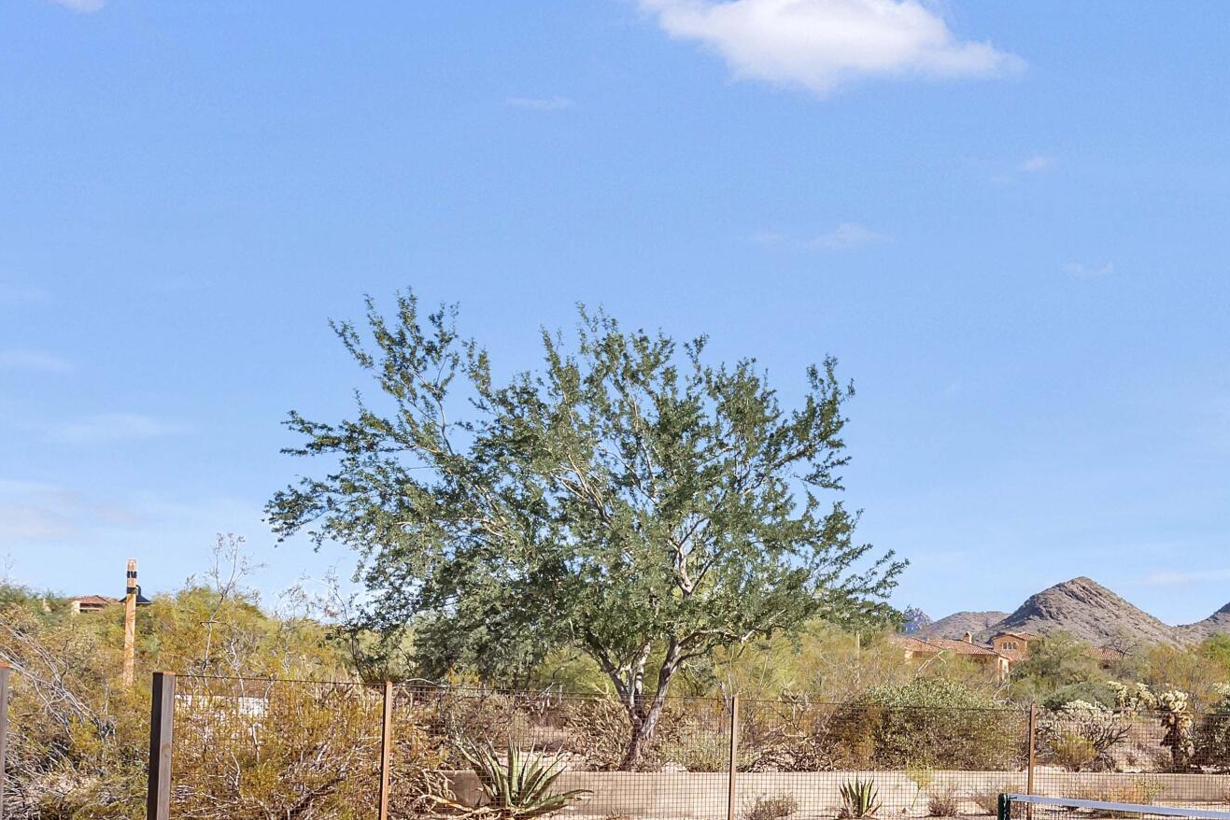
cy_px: 624
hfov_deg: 41.2
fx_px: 1401
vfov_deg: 32.0
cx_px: 1236
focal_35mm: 41
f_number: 11
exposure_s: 1/500
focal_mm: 18
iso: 320
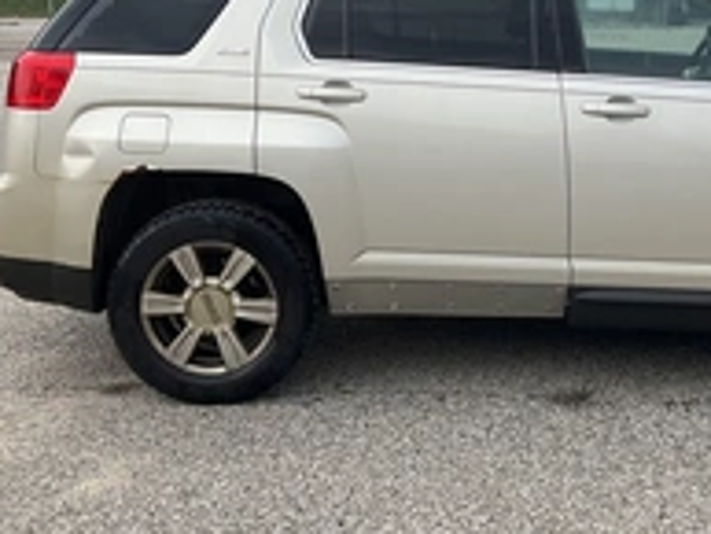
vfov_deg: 24.1
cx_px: 545
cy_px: 118
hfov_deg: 31.5
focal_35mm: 60
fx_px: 1233
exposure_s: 1/683
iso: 25
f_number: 1.8
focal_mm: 3
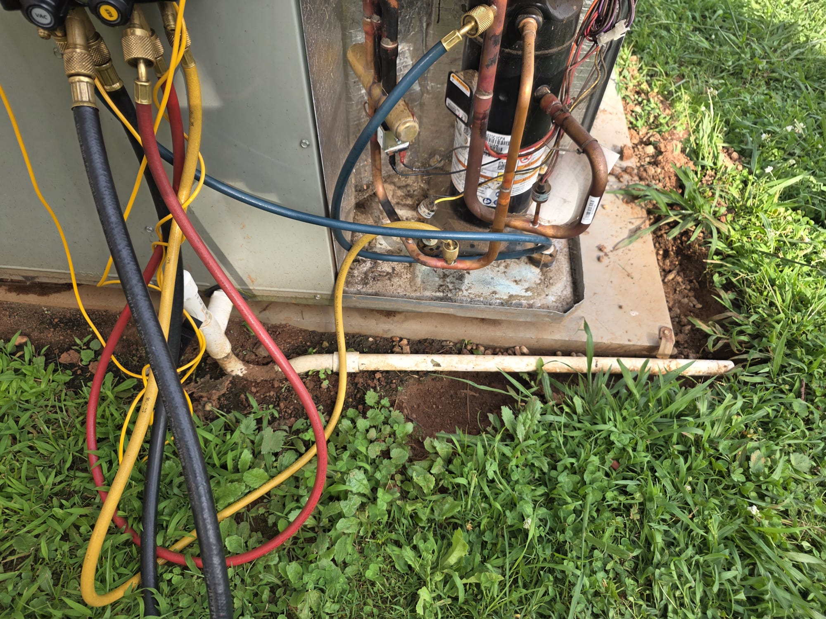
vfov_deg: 58.9
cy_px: 310
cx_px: 413
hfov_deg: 73.9
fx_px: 549
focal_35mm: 23
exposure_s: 1/359
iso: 40
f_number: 1.7
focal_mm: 6.25
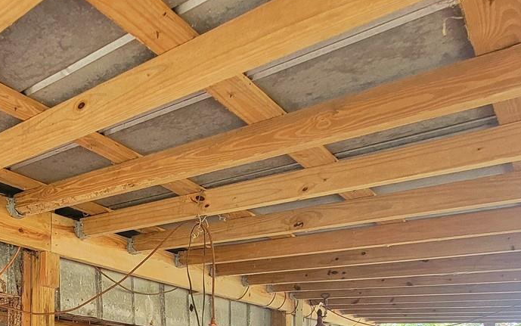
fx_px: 454
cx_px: 54
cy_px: 396
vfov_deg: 32.3
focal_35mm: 32
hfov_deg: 52.6
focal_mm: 2.2
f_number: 2.2
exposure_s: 1/40
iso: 400
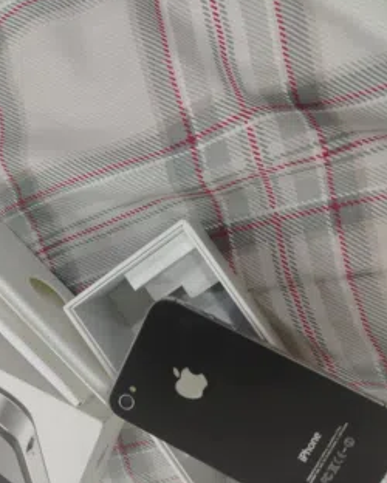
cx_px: 158
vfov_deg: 58.2
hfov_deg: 48.3
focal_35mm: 30
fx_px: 429
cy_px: 293
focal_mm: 5.25
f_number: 1.75
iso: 1503
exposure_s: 1/100
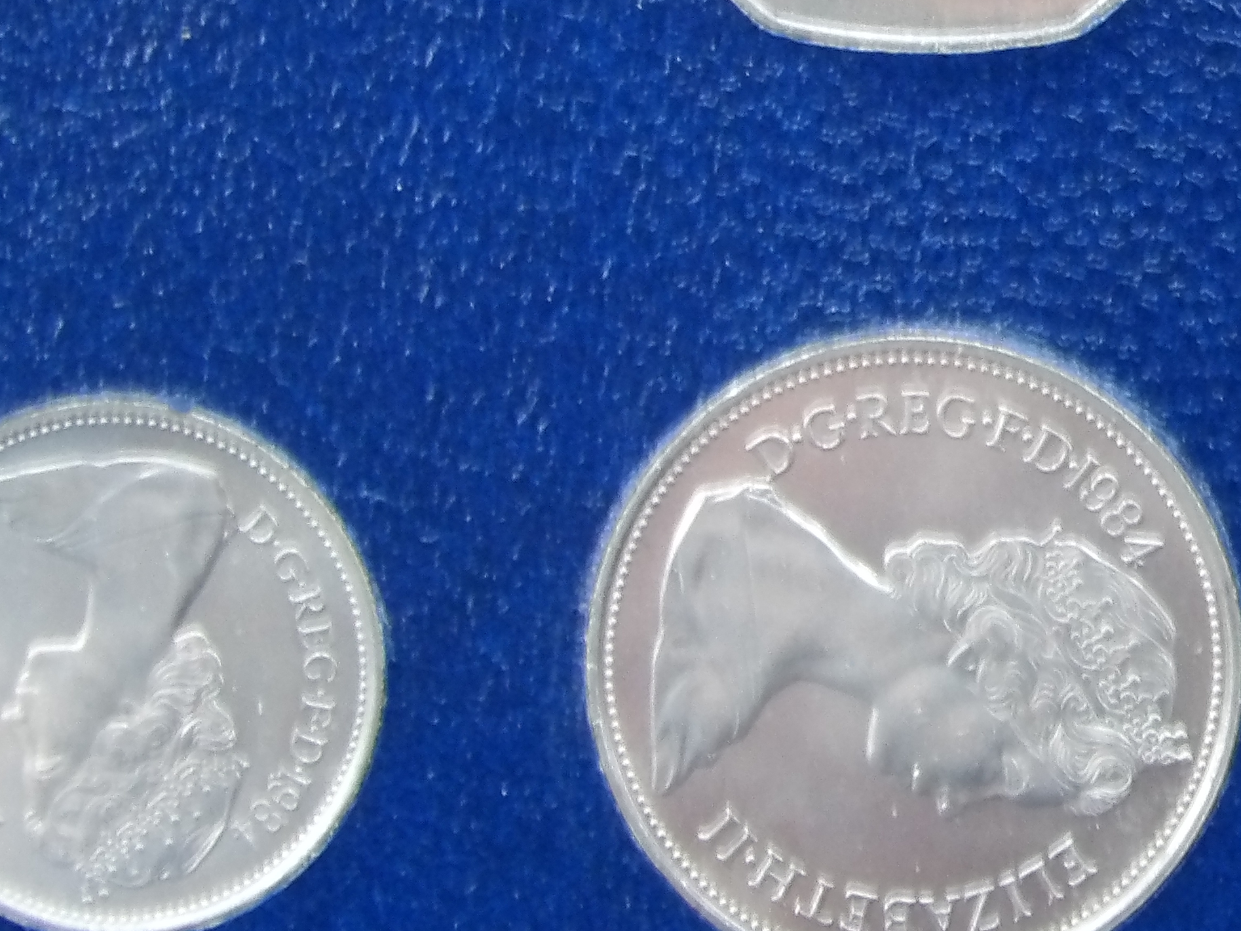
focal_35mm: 167
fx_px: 5986
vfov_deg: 8.9
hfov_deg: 11.6
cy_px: 112
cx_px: 1449
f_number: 4.3
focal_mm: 10.9
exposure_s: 1/15
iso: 342
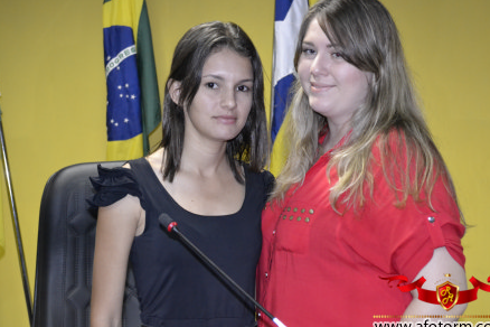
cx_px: 256
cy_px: 164
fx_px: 885
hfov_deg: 31.0
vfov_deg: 20.9
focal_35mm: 65
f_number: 5
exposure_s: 1/60
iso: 3200
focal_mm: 38
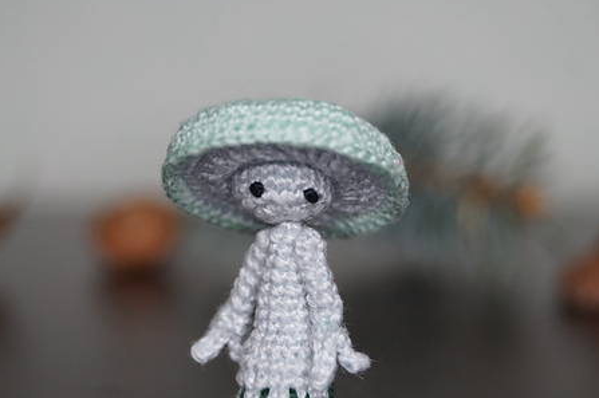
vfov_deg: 14.1
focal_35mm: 97
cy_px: 257
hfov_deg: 21.1
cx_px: 273
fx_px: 1607
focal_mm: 45
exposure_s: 1/160
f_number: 5.6
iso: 800
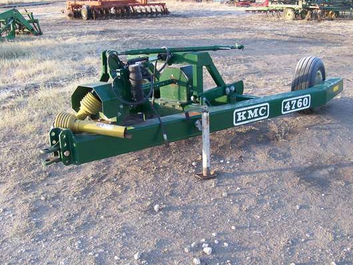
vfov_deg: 38.7
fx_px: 377
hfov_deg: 50.1
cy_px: 129
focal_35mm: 37
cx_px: 181
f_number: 2.7
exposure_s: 1/135
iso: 80
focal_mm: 6
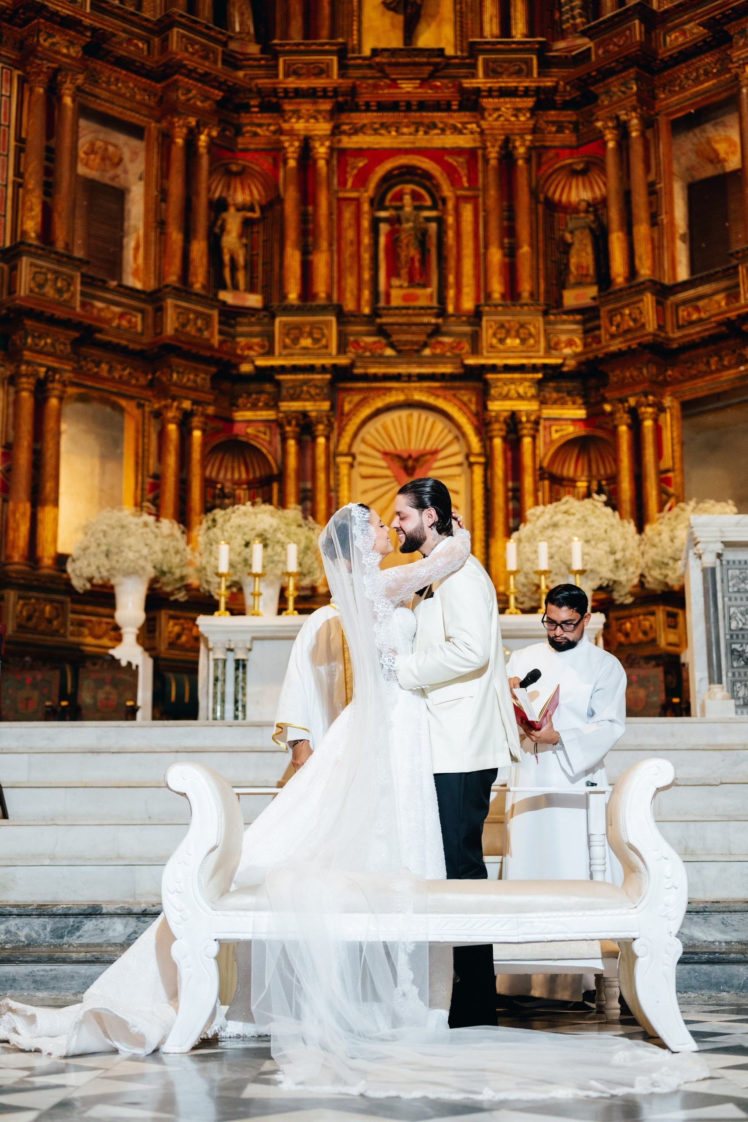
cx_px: 374
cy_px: 561
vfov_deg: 39.6
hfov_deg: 27.0
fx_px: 1558
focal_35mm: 50
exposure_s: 1/200
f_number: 2.5
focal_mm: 50
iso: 1600
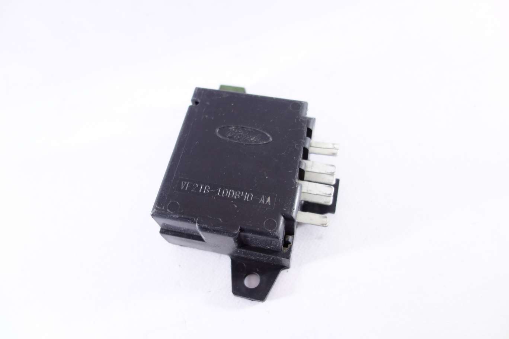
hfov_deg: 65.5
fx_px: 396
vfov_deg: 46.4
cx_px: 254
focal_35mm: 28
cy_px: 170
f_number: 2
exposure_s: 1/30
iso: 125
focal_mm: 10.4
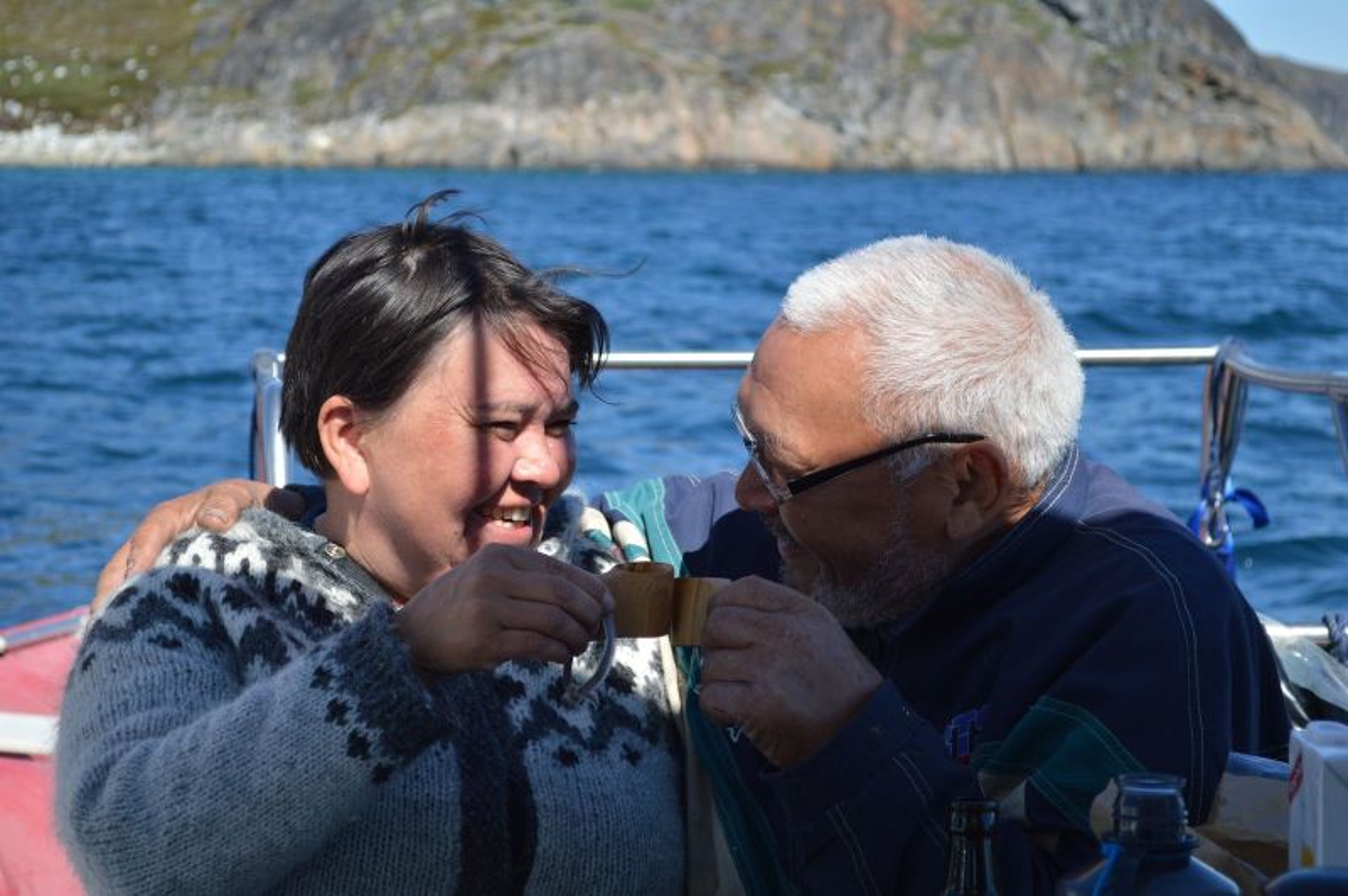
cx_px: 674
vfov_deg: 18.9
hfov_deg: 28.1
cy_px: 448
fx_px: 2694
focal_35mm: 72
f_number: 5.3
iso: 200
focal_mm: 48
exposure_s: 1/800
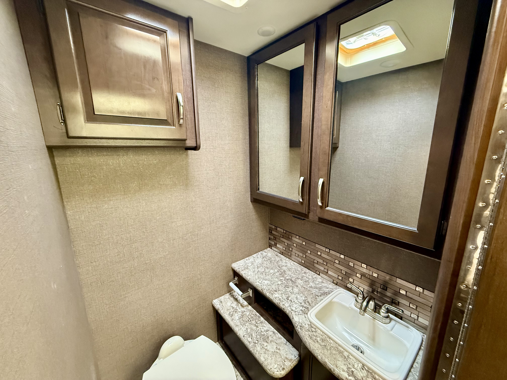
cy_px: 190
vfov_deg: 85.7
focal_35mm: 14
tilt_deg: -12.3
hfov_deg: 102.1
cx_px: 254
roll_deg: +2.0
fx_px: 205
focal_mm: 2.22
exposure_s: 1/60
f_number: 2.2
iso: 640
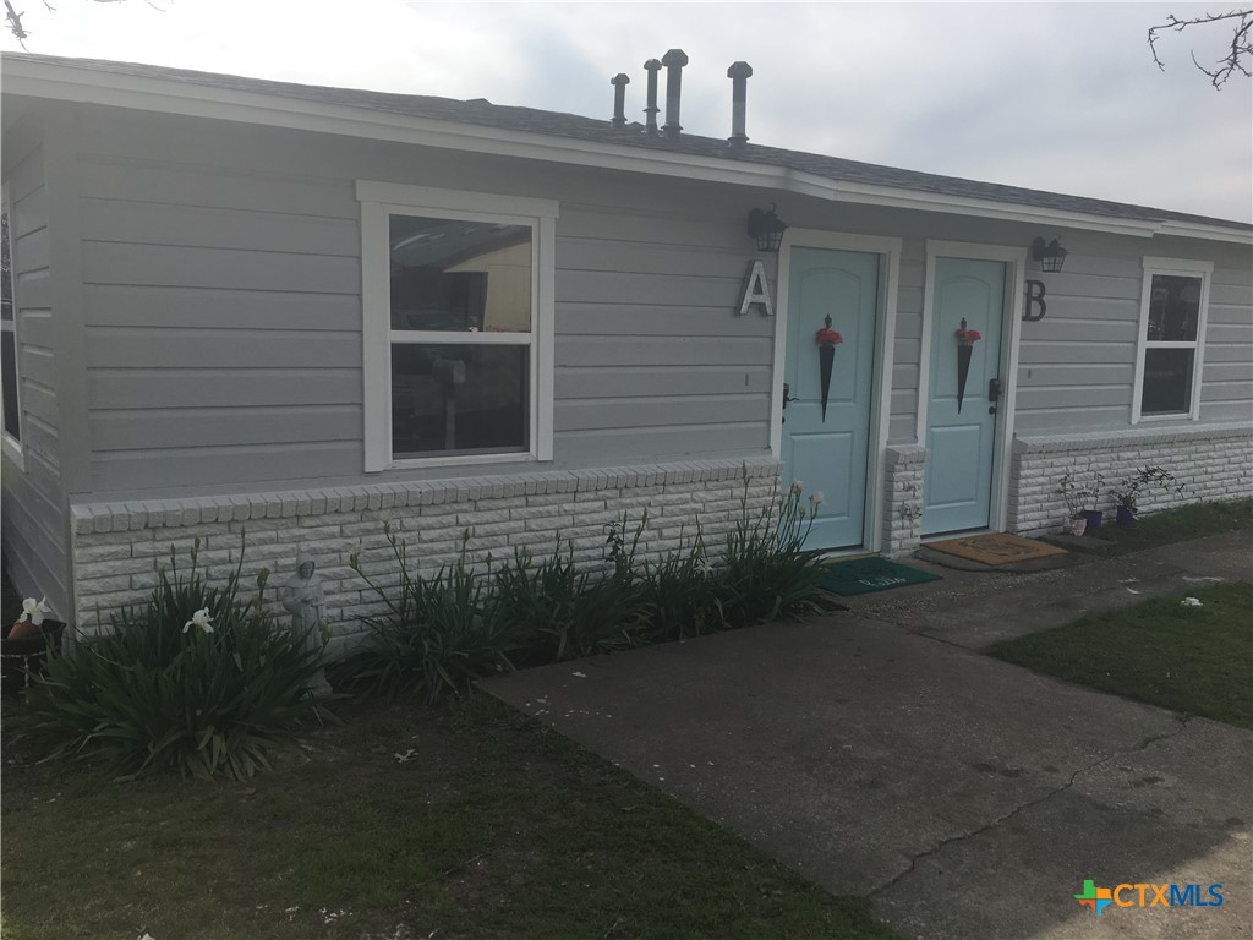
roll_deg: -1.9
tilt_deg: -6.3
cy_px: 470
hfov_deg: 61.7
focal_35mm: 29
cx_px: 626
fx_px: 1050
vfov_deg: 48.2
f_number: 2.2
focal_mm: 4.15
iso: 25
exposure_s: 1/1637
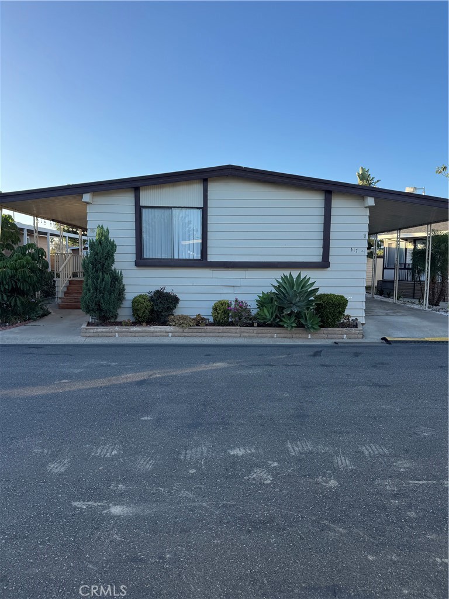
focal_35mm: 24
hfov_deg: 56.8
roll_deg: +0.4
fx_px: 415
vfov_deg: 71.6
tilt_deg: -6.3
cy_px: 300
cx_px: 224
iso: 80
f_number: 1.78
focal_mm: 6.76
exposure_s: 1/1425
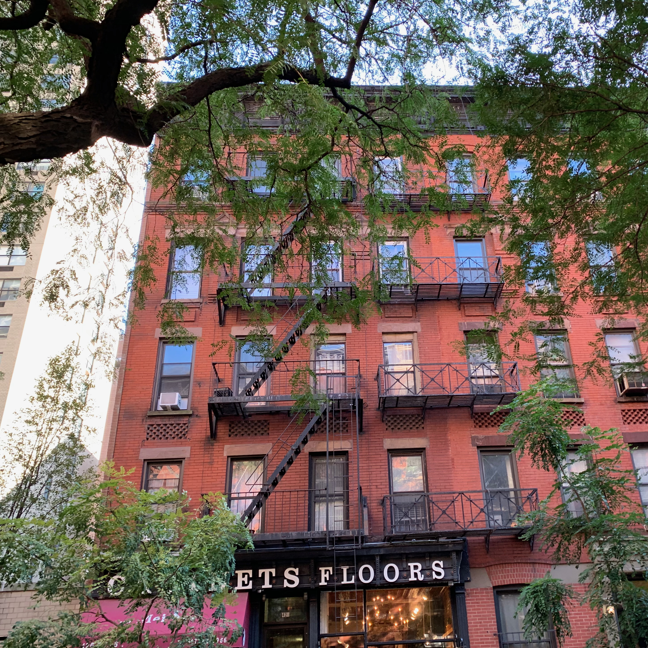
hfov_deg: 50.5
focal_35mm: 32
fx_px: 678
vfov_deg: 51.1
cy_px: 335
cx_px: 415
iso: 64
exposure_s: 1/121
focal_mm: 4.25
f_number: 1.8
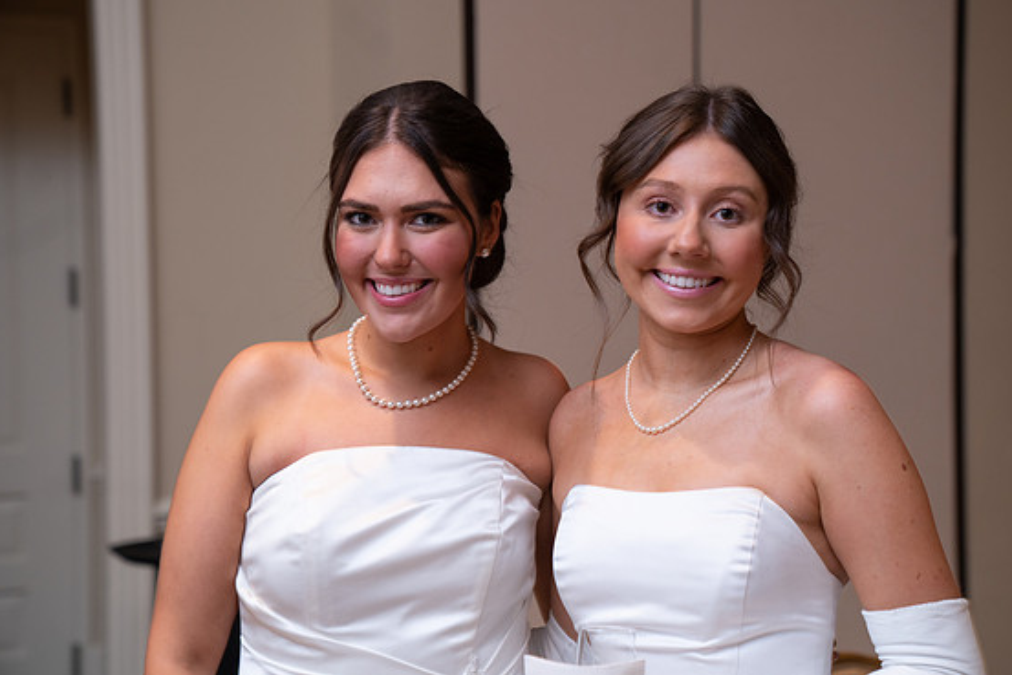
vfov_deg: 20.9
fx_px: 1828
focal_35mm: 65
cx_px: 522
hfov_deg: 30.9
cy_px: 339
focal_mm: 62
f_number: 3.5
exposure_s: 1/50
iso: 800
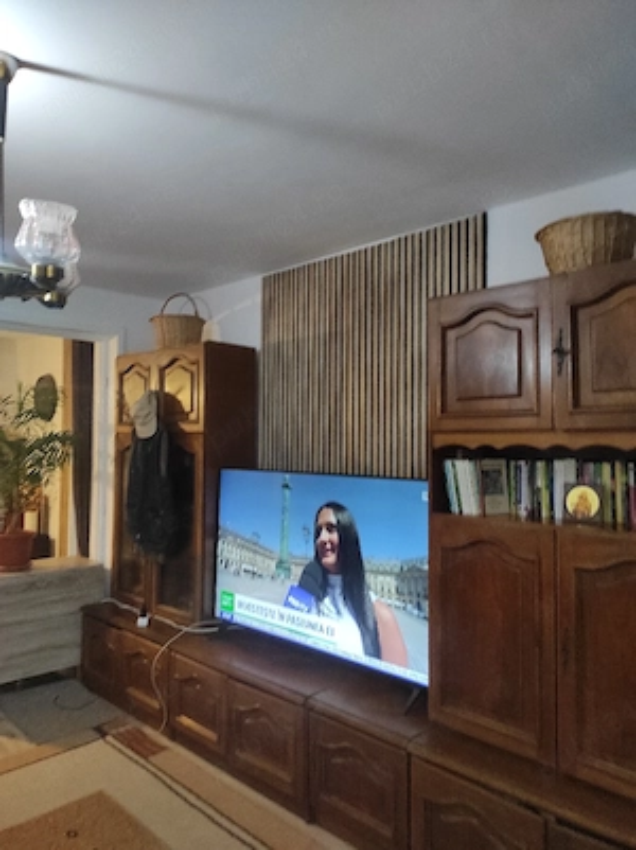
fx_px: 613
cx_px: 318
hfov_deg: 54.8
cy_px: 425
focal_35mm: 25
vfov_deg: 69.4
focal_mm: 5.43
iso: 388
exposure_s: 1/33
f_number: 1.89
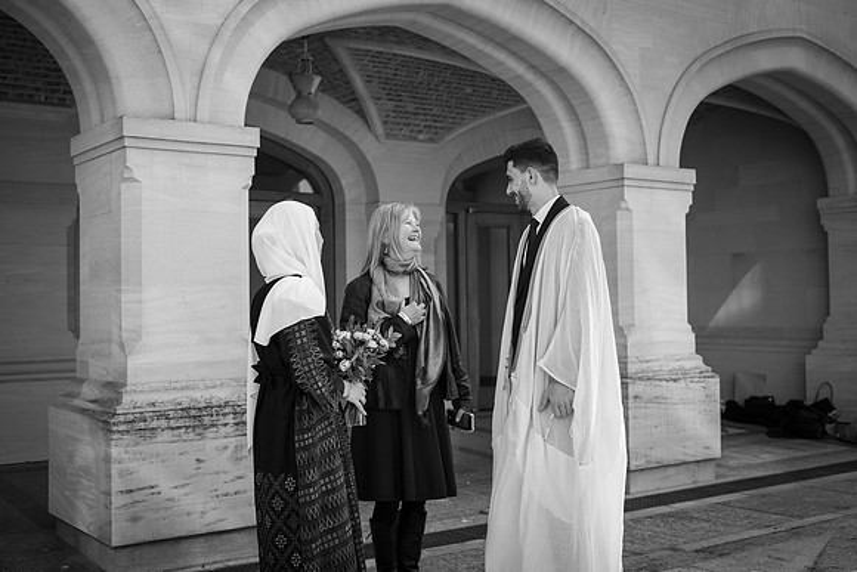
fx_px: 1017
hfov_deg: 45.7
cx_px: 457
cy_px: 267
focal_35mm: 43
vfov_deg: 31.4
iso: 100
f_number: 2.8
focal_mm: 40
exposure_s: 1/1250
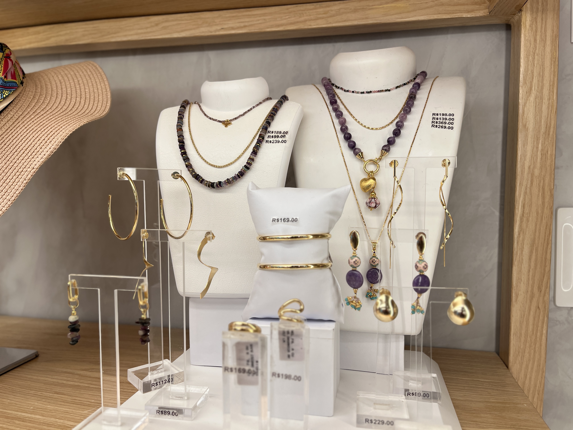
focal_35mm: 26
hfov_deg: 67.3
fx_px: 430
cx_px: 286
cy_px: 215
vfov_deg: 53.1
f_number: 1.6
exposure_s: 1/192
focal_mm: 5.1
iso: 40
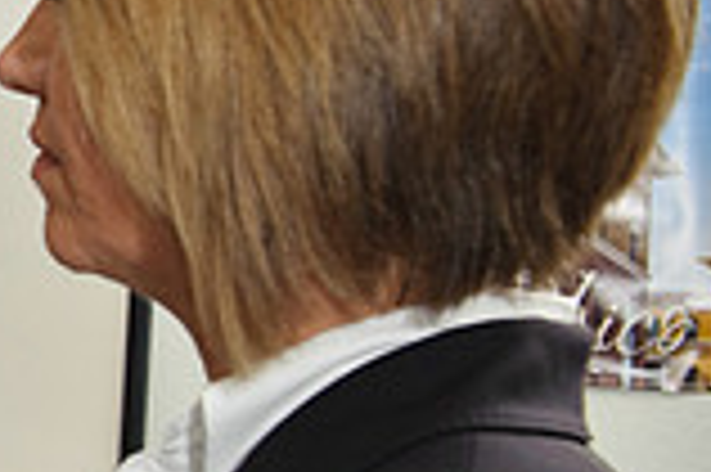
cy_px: 220
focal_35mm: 125
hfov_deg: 14.6
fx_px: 2466
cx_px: -526
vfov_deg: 10.9
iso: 800
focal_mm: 34
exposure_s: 1/125
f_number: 5.6
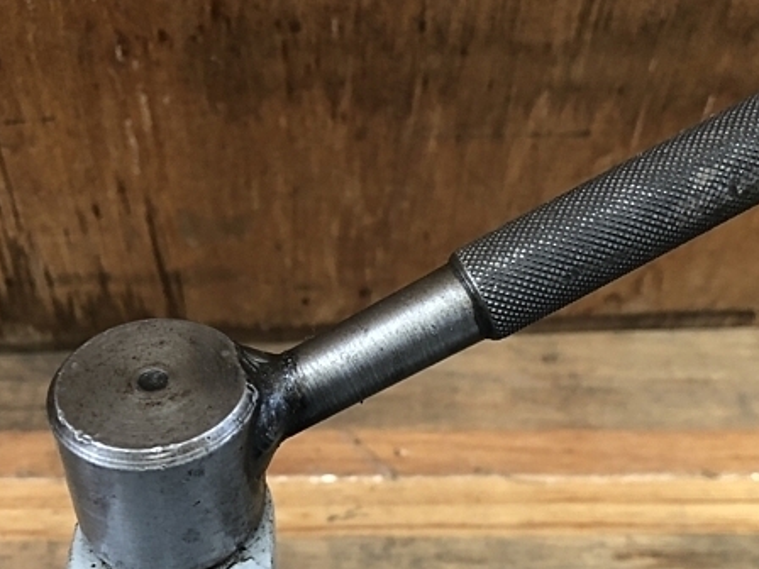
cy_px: 362
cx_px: 346
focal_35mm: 40
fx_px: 877
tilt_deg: -52.5
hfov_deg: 46.7
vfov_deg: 35.7
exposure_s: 1/15
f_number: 1.8
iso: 64
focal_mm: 3.99
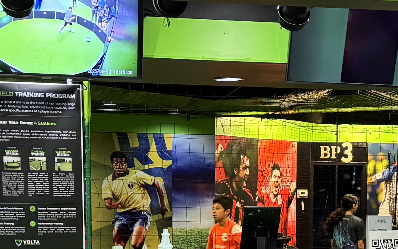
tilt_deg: -6.7
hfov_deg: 19.4
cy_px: 321
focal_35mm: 107
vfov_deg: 11.9
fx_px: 1161
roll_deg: -0.5
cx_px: 280
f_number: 1.78
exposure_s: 1/60
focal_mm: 6.76
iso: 500
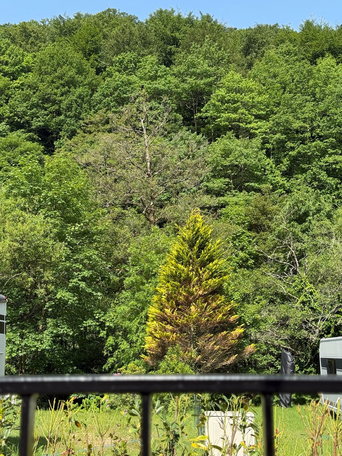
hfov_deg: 30.3
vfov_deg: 39.7
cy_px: 228
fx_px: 632
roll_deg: +0.4
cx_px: 171
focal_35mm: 48
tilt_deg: +11.8
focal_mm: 6.76
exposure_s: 1/1642
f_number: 1.78
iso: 80
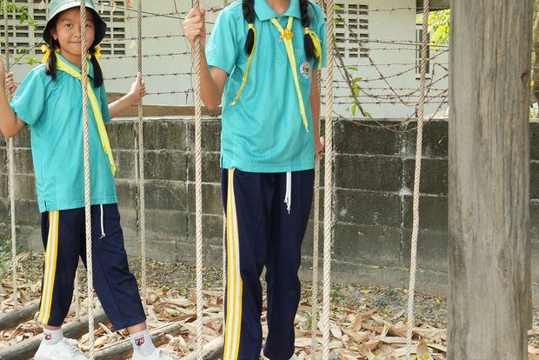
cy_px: 153
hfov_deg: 38.3
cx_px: 160
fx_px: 761
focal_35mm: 51
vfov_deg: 26.6
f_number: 5
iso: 320
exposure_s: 1/100
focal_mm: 21
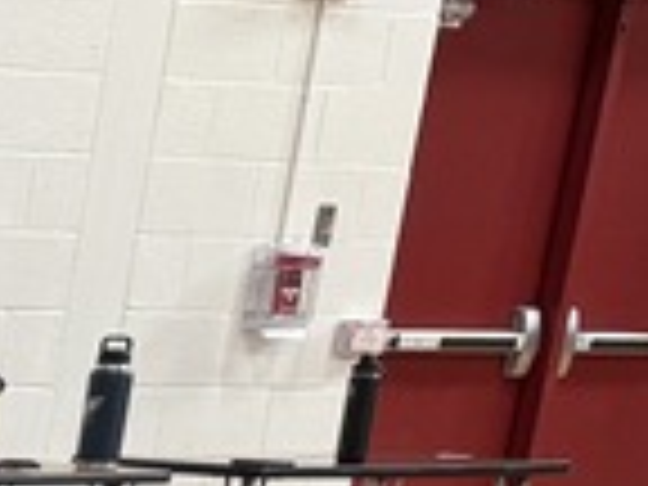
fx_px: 3201
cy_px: 1485
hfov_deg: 9.0
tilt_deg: -18.7
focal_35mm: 171
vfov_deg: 7.6
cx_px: -1386
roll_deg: -0.8
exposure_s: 1/60
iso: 160
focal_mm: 6.76
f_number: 1.78
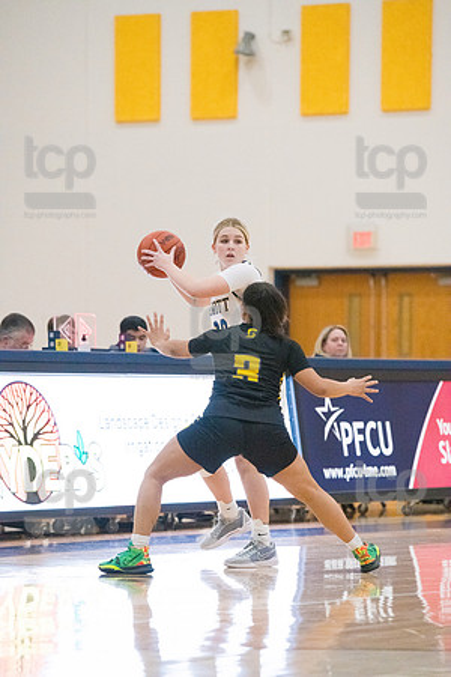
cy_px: 338
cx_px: 226
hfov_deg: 6.9
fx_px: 3758
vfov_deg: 10.3
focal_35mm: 200
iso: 8000
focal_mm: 200
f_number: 4.5
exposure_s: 1/1250
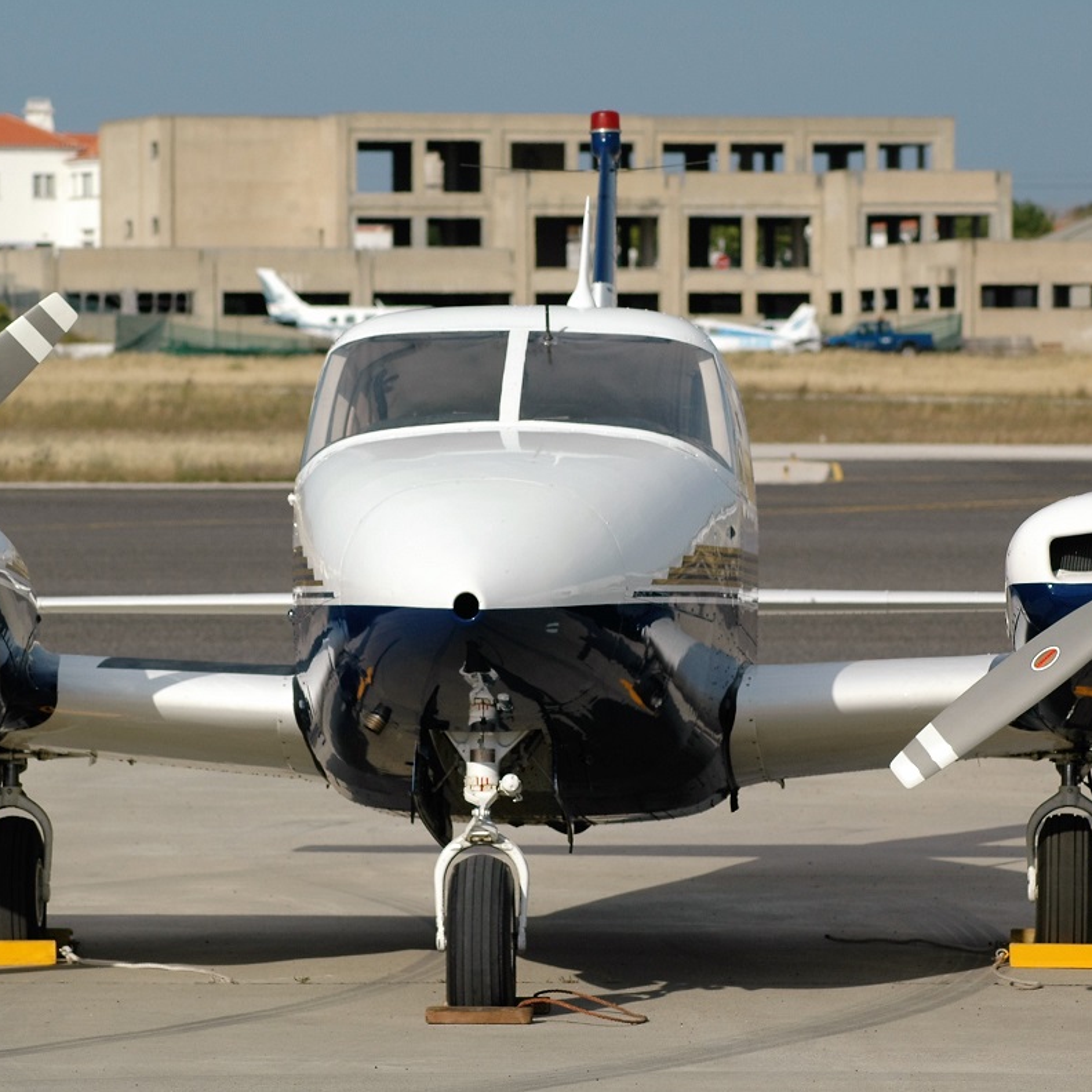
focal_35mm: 203
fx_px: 7232
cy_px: 544
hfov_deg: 8.6
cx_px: 502
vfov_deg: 8.6
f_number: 8
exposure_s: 1/1000
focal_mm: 105
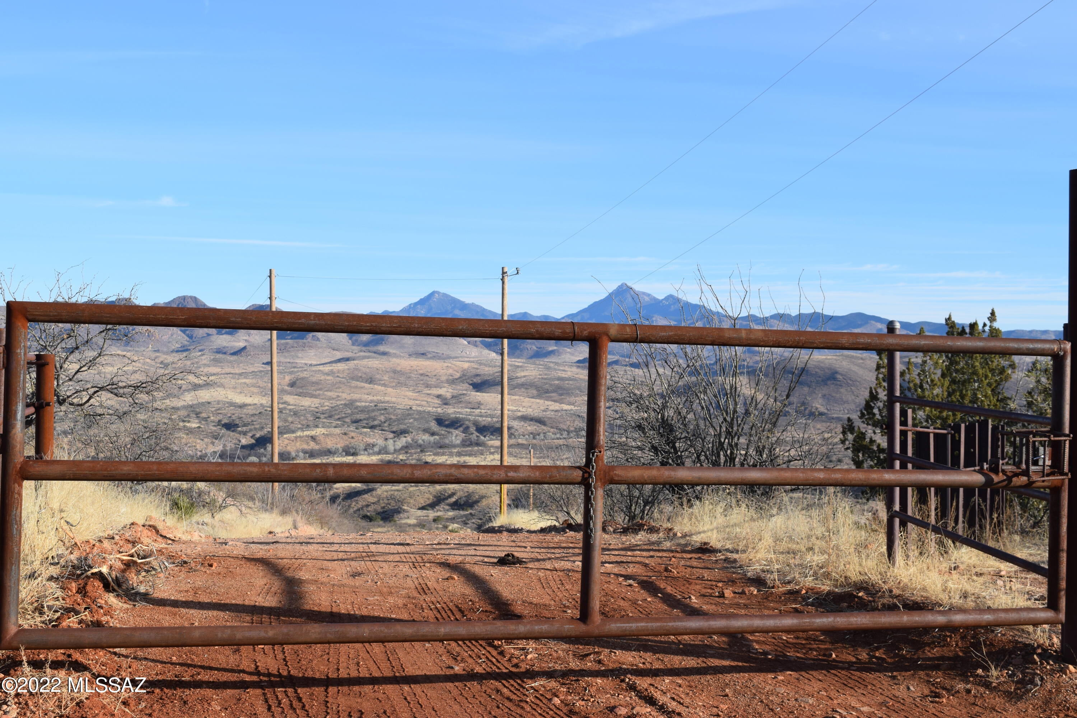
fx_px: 1391
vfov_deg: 28.9
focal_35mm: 46
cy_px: 359
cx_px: 538
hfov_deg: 42.3
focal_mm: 31
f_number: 9
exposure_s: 1/320
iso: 200
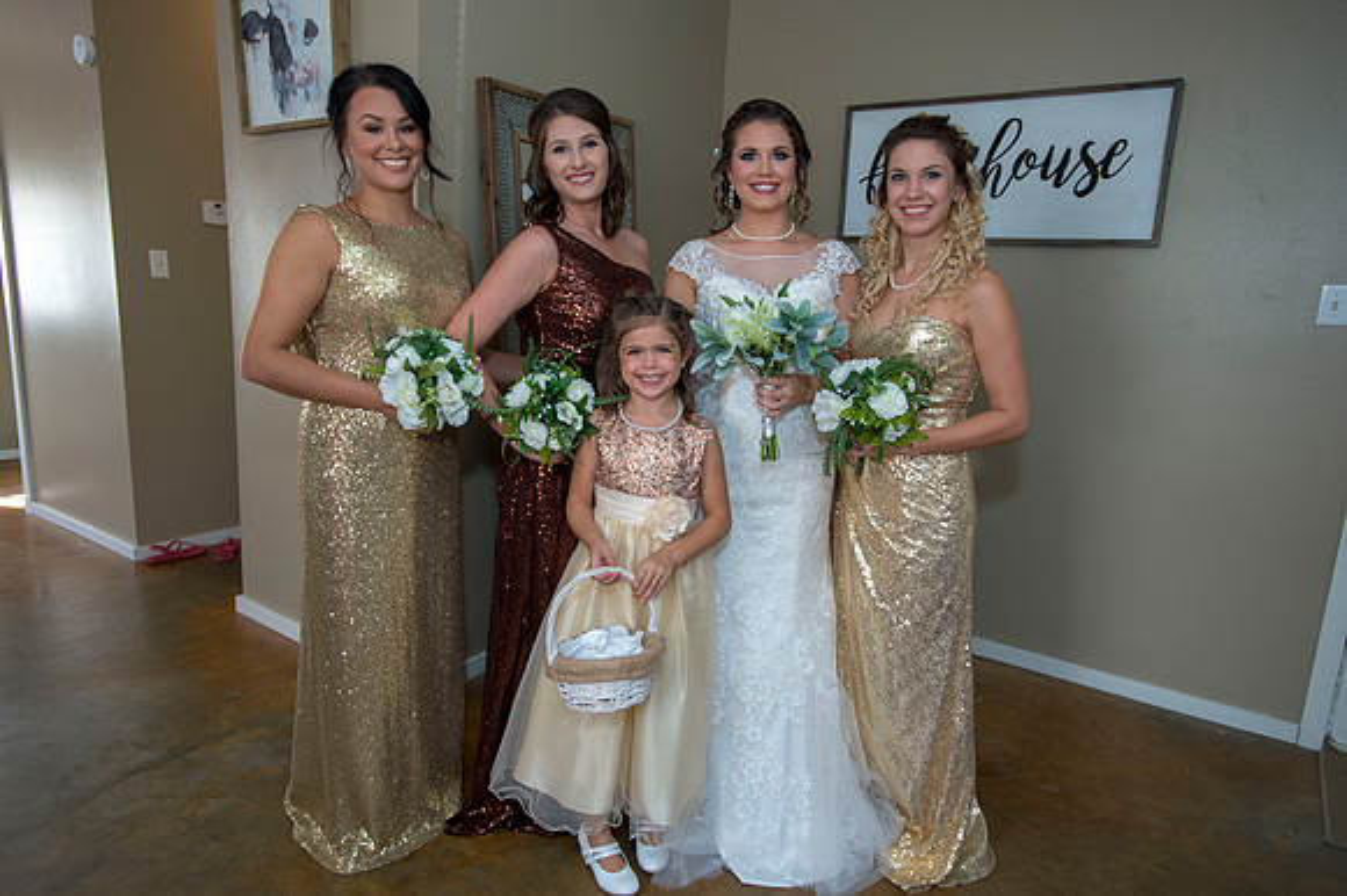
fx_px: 897
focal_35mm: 24
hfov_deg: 73.8
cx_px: 674
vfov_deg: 53.1
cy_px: 448
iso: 1250
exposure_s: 1/160
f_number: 3.5
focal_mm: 24
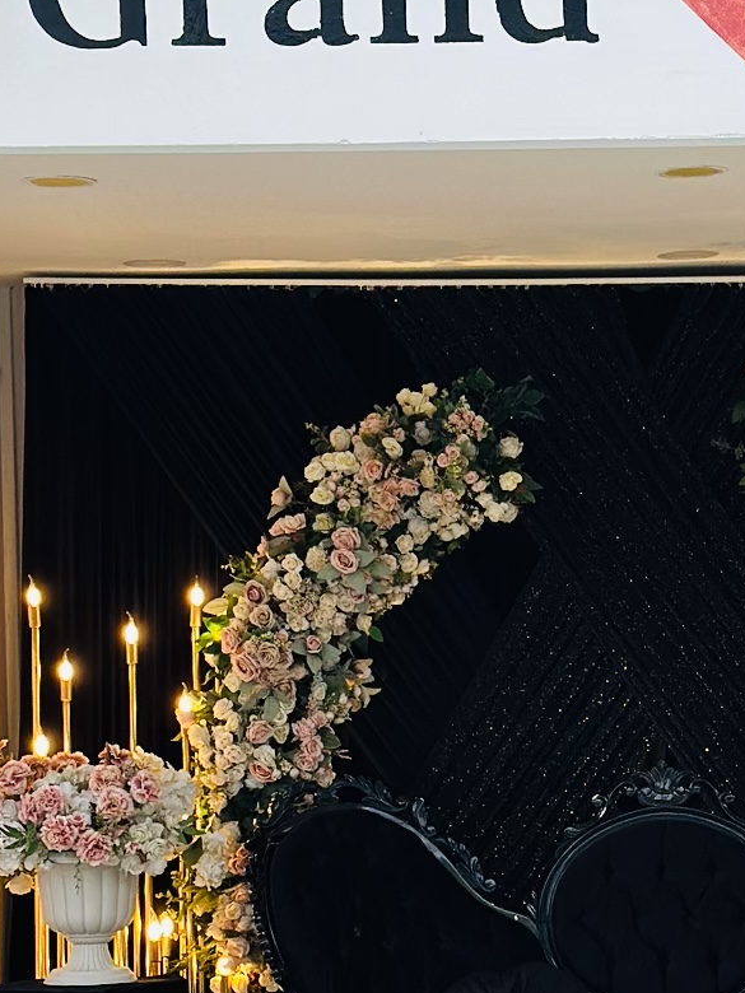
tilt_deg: -0.9
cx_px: 776
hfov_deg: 11.8
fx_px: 3558
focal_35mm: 124
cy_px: 787
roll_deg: +0.0
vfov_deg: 15.8
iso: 80
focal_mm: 6.86
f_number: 1.78
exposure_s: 1/336
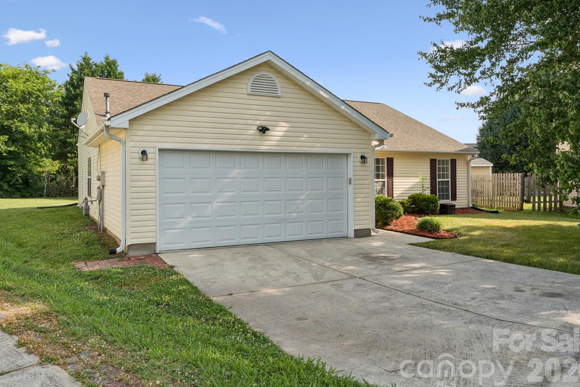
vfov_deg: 46.3
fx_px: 451
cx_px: 260
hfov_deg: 65.3
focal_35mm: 28
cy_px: 168
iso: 100
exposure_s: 1/10
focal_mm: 24
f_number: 22
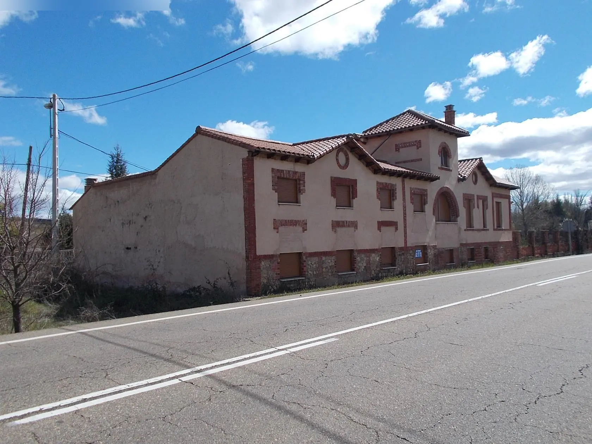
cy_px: 222
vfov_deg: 46.8
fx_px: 513
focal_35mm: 30
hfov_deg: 60.0
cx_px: 296
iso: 80
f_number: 8.6
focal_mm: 5.3
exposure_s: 1/200
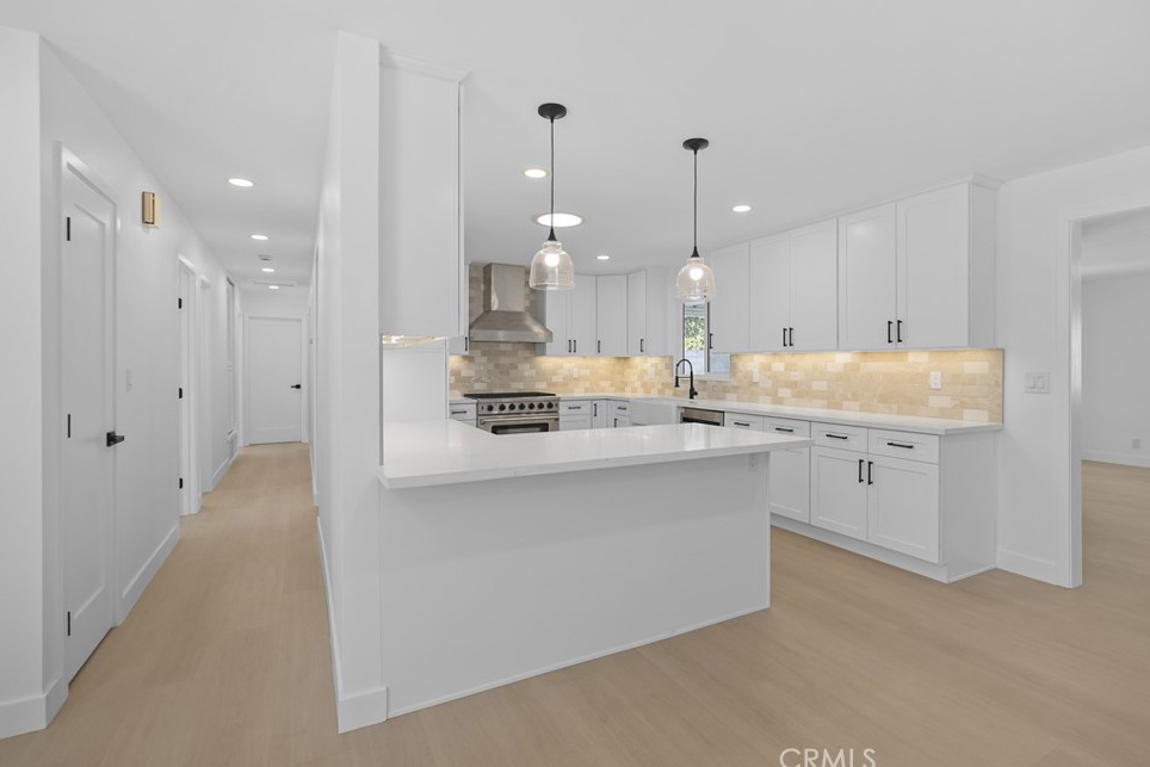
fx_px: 543
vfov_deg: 70.4
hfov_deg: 93.2
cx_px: 595
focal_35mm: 17
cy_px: 369
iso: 200
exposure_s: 1/15
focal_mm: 16
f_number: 4
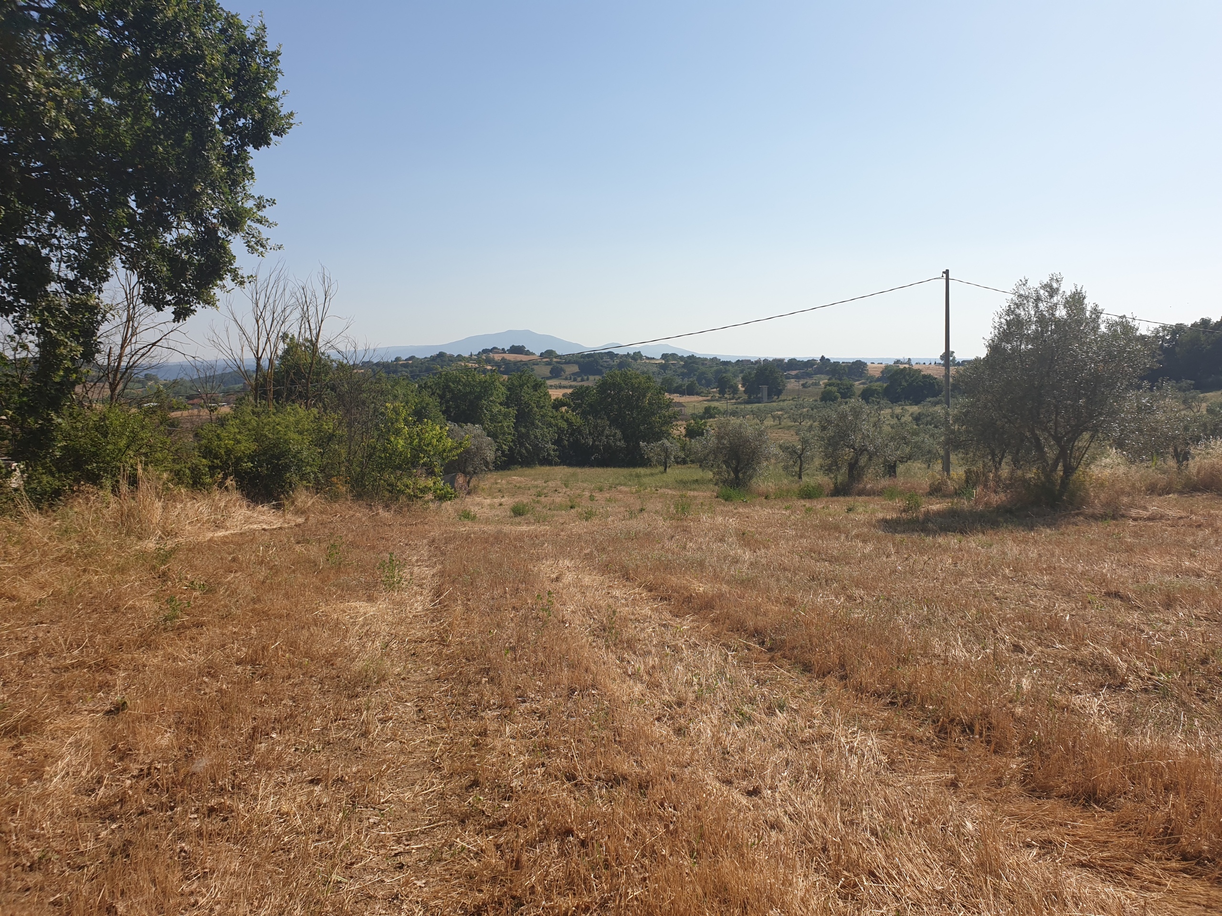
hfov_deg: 67.3
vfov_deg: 53.1
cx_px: 611
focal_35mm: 26
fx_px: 918
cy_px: 458
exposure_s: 1/2033
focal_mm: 4.3
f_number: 2.4
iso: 50
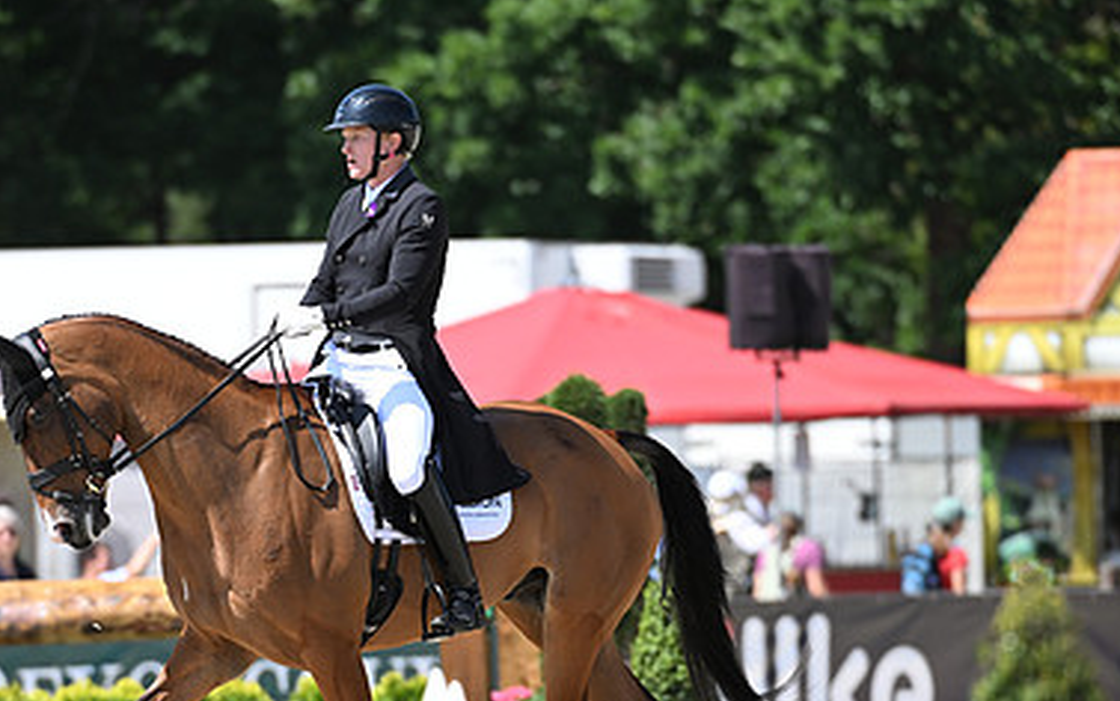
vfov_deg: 2.1
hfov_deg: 3.4
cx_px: 336
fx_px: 19147
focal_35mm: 627
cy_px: 492
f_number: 5
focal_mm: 400
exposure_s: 1/1600
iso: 560
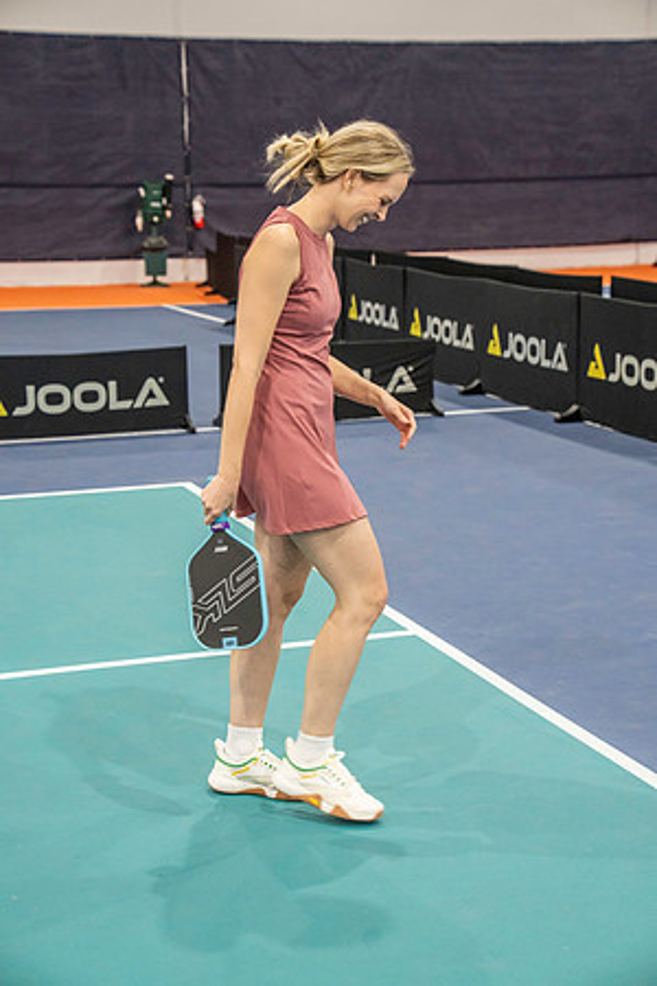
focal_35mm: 66
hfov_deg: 20.6
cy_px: 493
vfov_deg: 30.5
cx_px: 328
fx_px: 1807
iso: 5000
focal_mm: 66
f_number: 4
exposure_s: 1/400
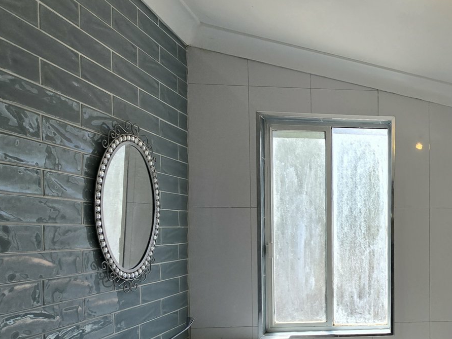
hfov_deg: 52.9
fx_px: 366
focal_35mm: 28
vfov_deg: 48.4
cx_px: 432
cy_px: 241
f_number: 2.2
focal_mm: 2.2
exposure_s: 1/249
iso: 50
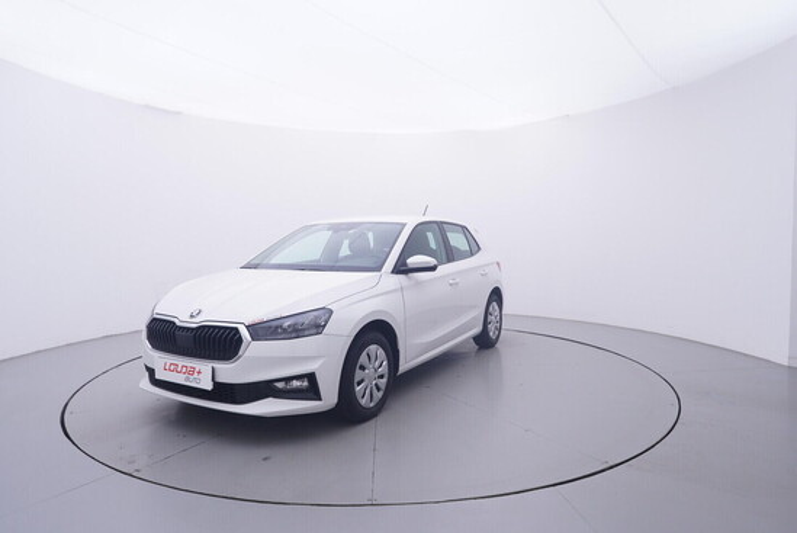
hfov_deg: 77.3
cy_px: 266
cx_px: 398
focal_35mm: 22
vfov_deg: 56.2
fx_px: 499
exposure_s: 1/80
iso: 200
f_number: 5
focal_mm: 15
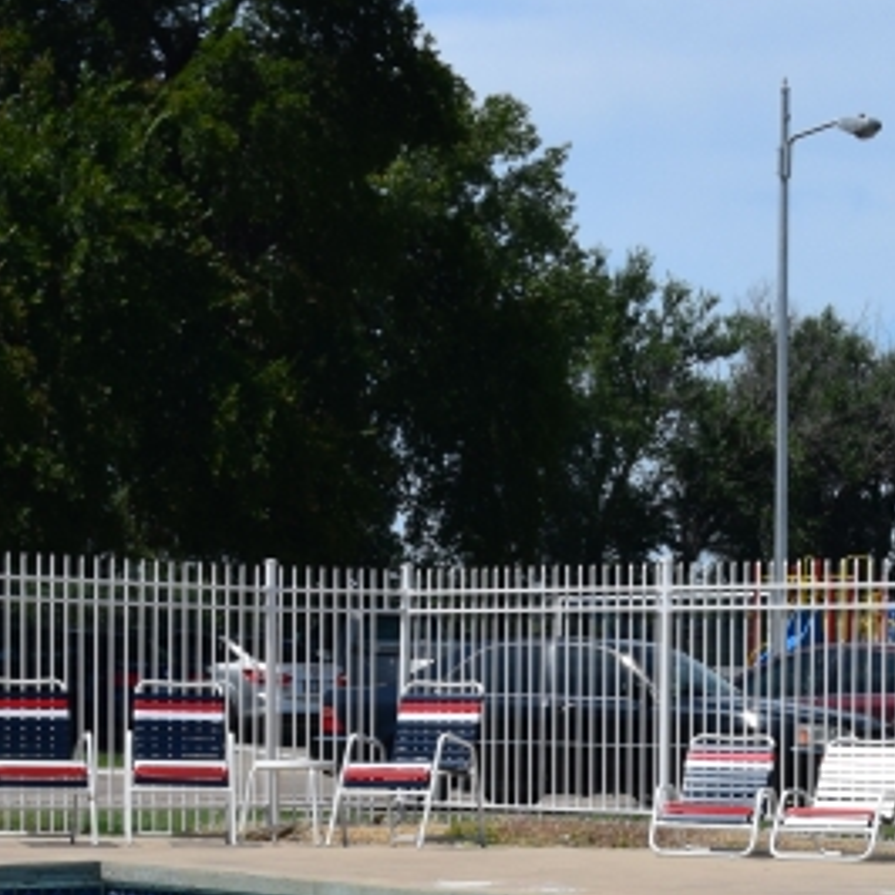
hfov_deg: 15.0
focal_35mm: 115
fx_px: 3364
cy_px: 1035
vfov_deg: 14.7
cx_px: 740
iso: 400
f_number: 11
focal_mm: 24
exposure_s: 1/500
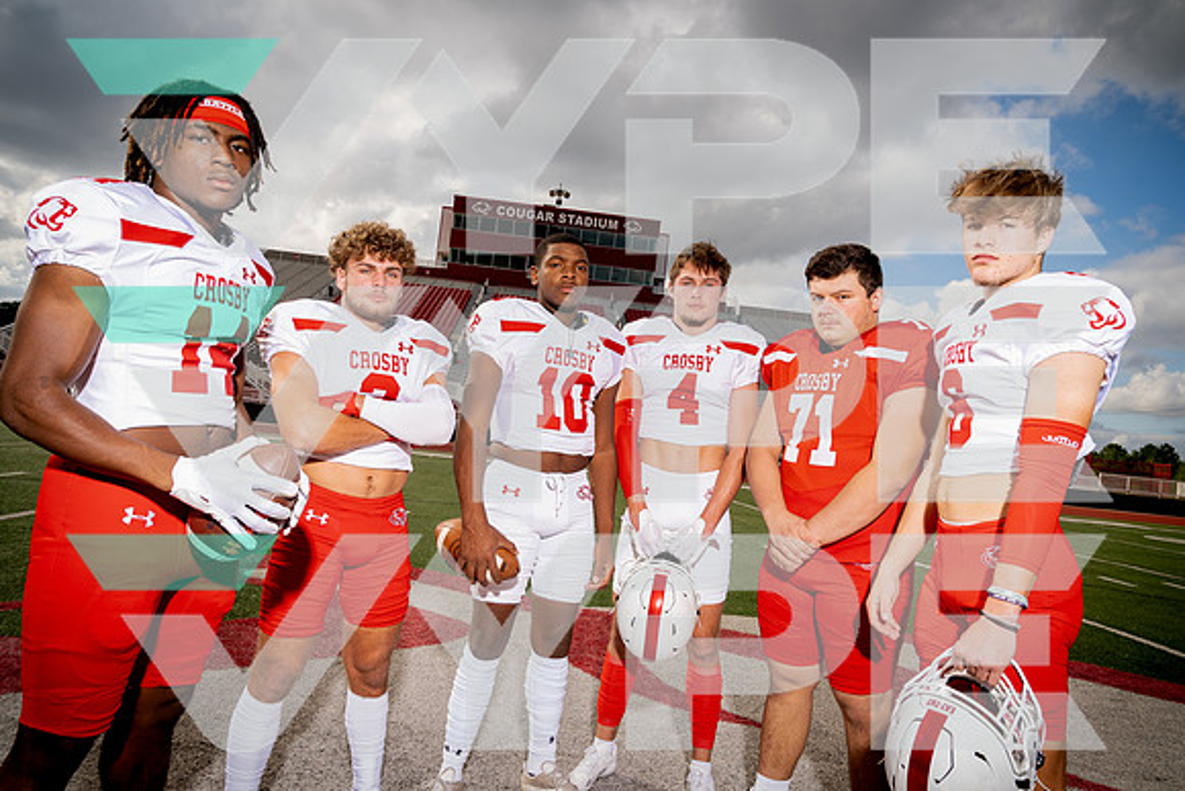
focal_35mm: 24
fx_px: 790
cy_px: 396
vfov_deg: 53.2
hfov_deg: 73.7
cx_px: 592
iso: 100
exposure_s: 1/250
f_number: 8
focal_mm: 24
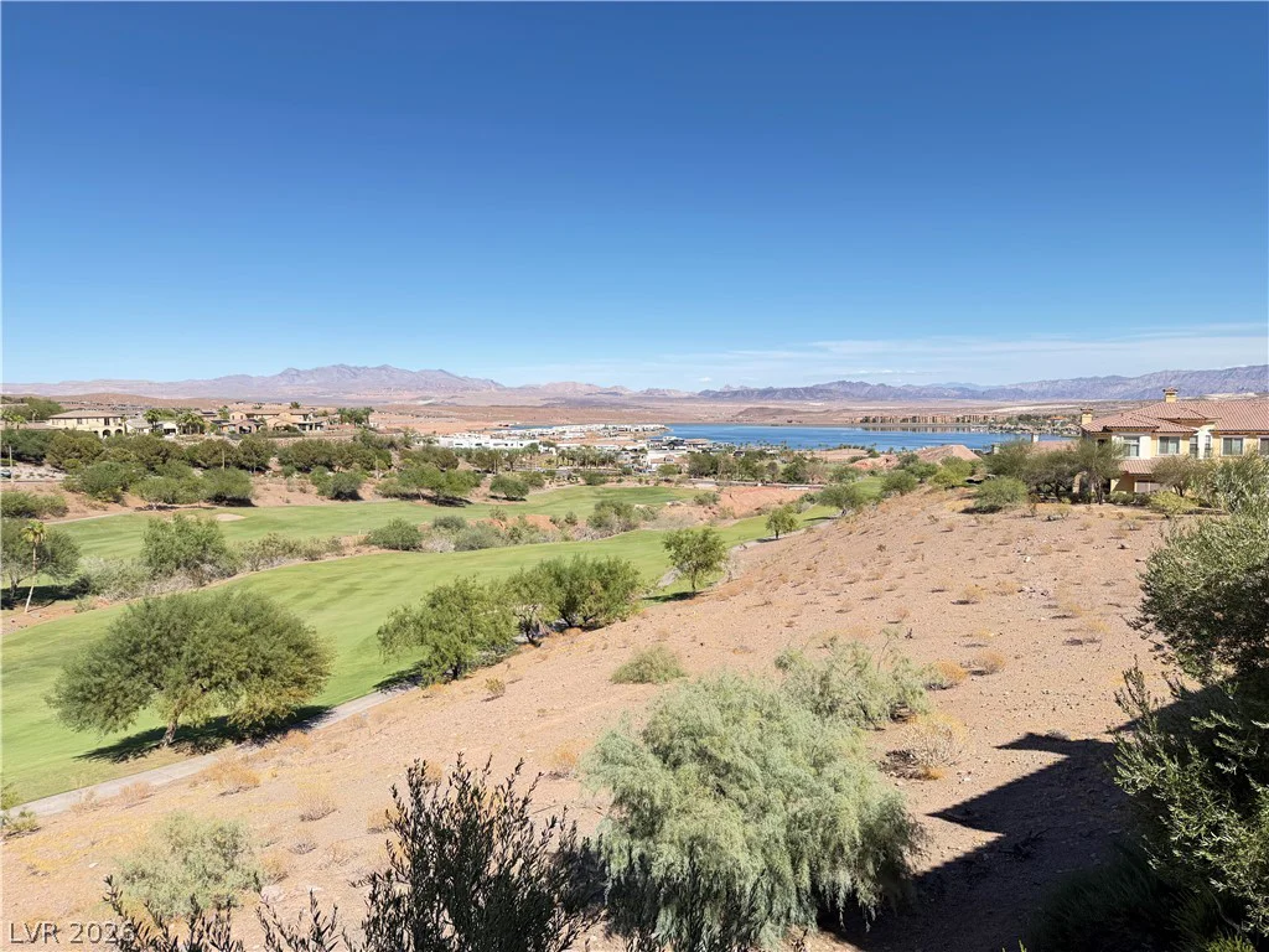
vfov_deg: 56.8
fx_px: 880
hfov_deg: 71.6
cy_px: 476
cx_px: 634
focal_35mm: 24
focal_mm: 6.76
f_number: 1.78
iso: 100
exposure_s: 1/2611
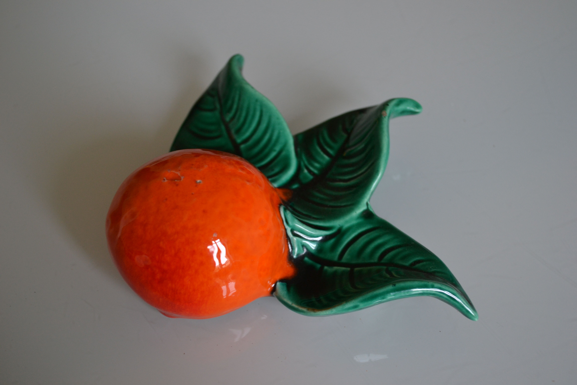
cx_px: 288
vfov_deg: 26.5
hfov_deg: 38.9
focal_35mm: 51
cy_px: 192
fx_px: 817
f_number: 5
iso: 500
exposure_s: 1/15
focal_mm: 34
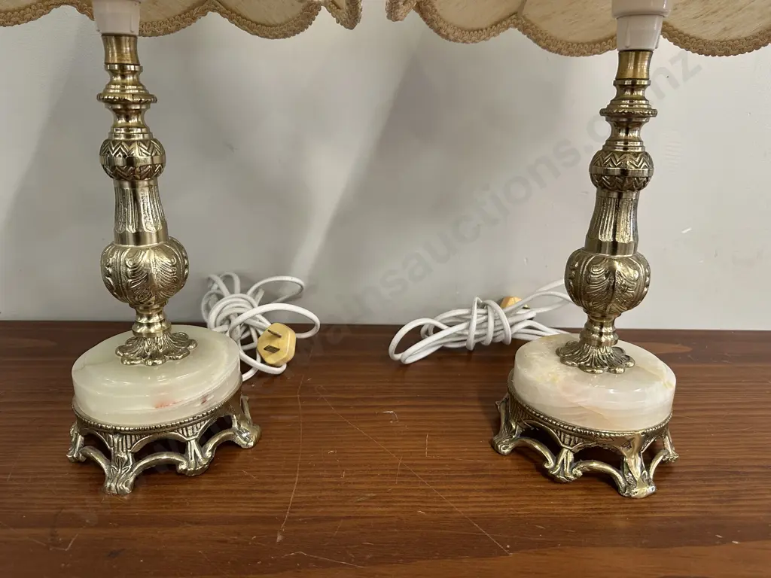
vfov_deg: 56.8
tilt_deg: -18.8
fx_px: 535
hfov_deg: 71.6
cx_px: 386
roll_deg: -0.5
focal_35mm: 24
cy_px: 289
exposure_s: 1/100
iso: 200
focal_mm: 6.86
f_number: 1.78
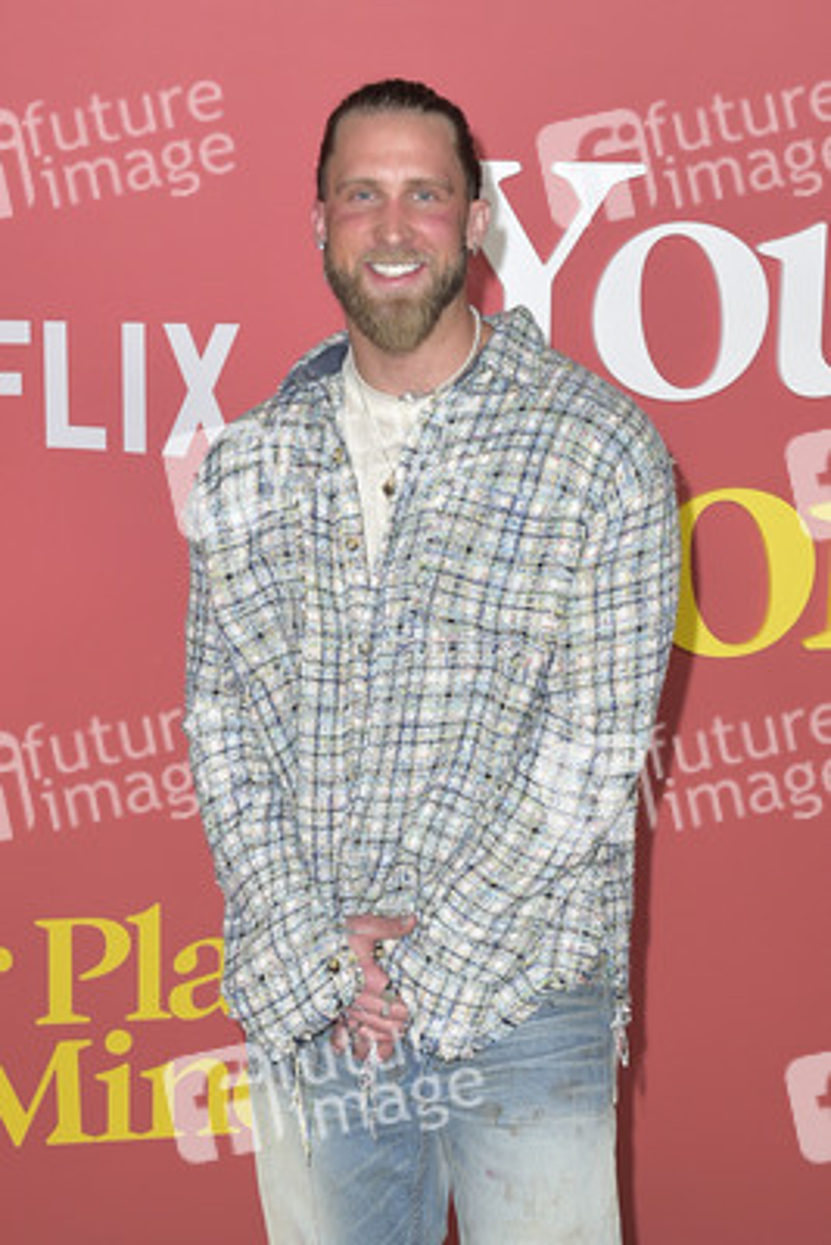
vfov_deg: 39.6
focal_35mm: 50
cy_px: 622
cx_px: 416
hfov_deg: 27.0
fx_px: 1730
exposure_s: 1/250
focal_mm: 50
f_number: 6.3
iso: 400
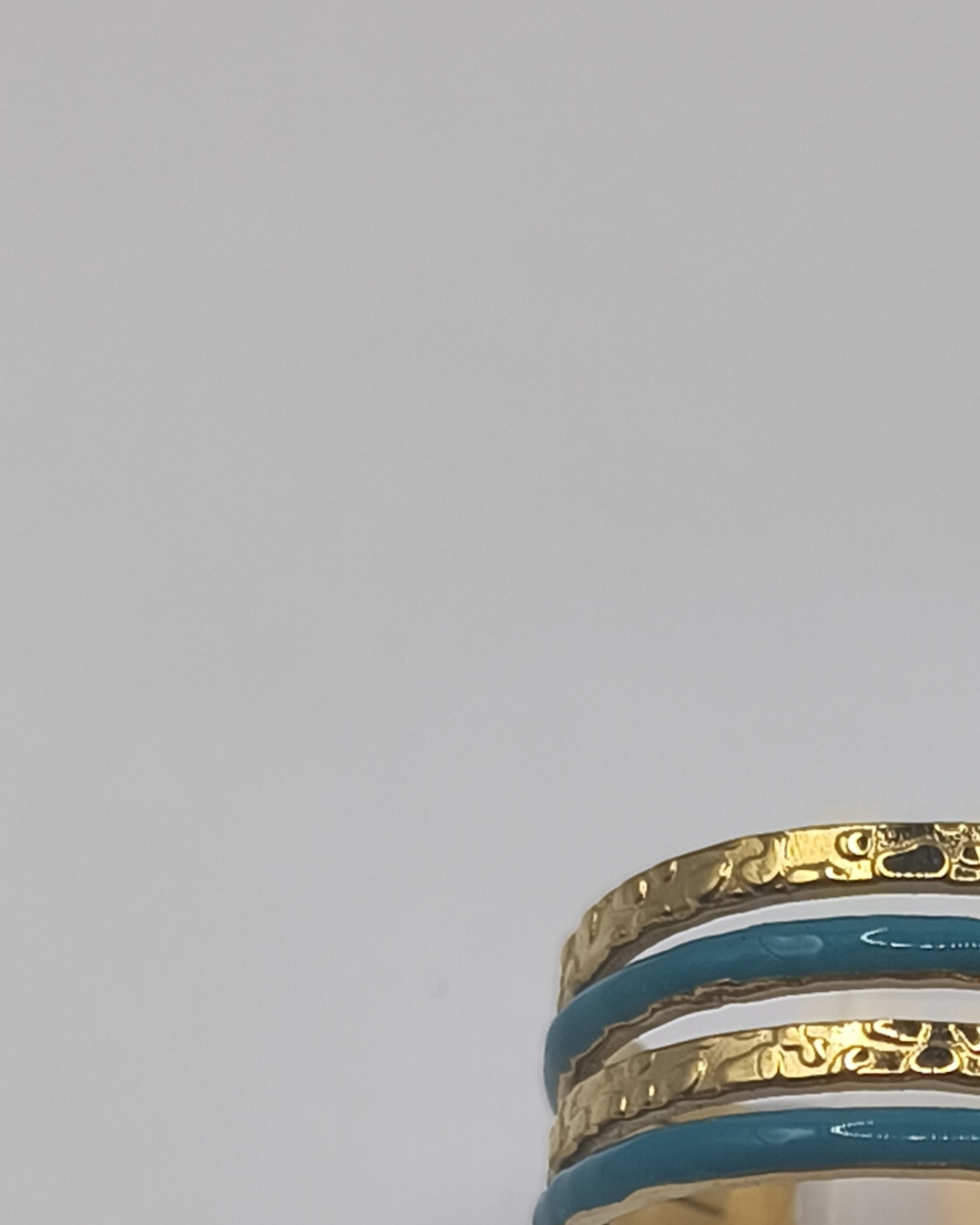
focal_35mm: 104
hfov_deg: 14.5
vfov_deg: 18.0
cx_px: 1005
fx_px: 3771
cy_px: 1204
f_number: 1.65
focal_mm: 6.18
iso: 64
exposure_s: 1/100
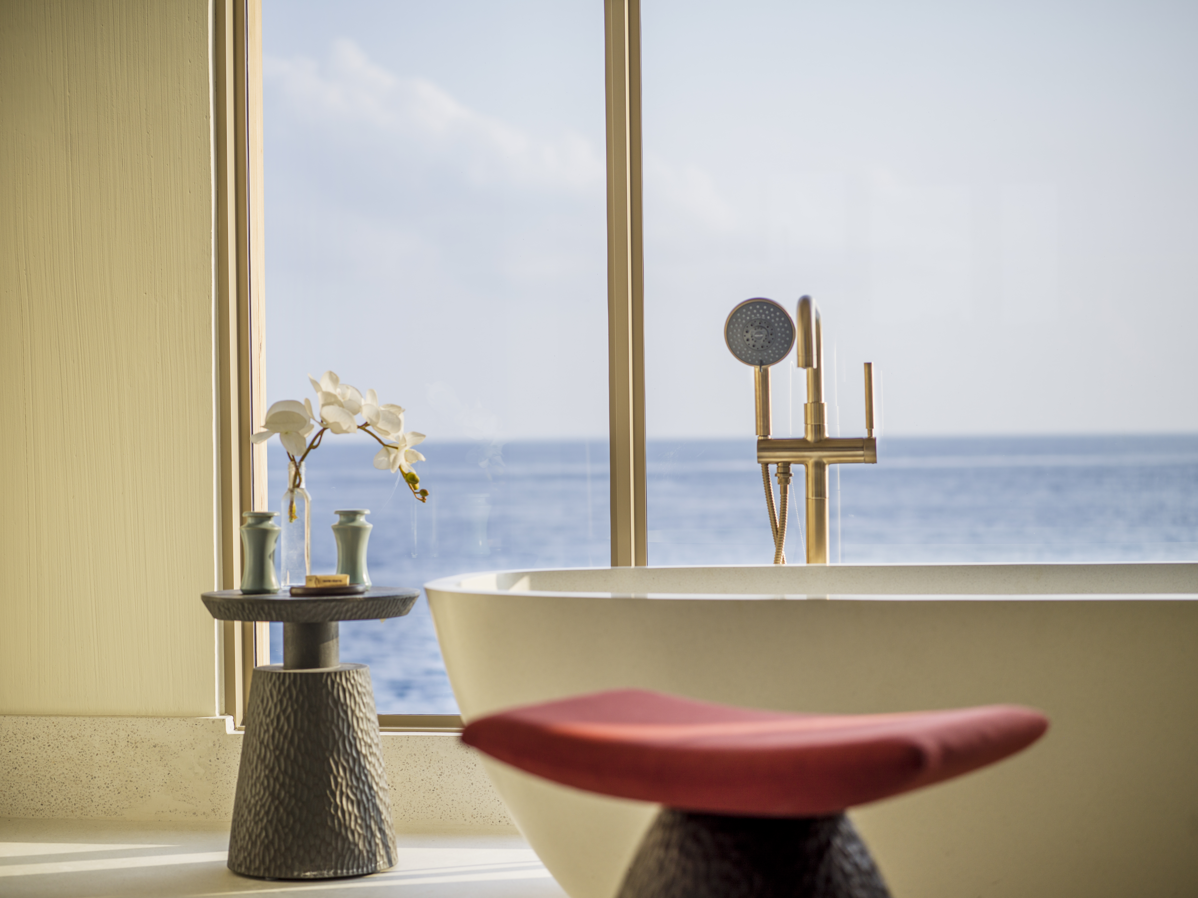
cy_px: 449
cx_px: 599
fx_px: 2457
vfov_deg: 20.7
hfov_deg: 27.4
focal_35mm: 71
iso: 200
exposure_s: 1/640
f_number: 3.5
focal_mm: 90
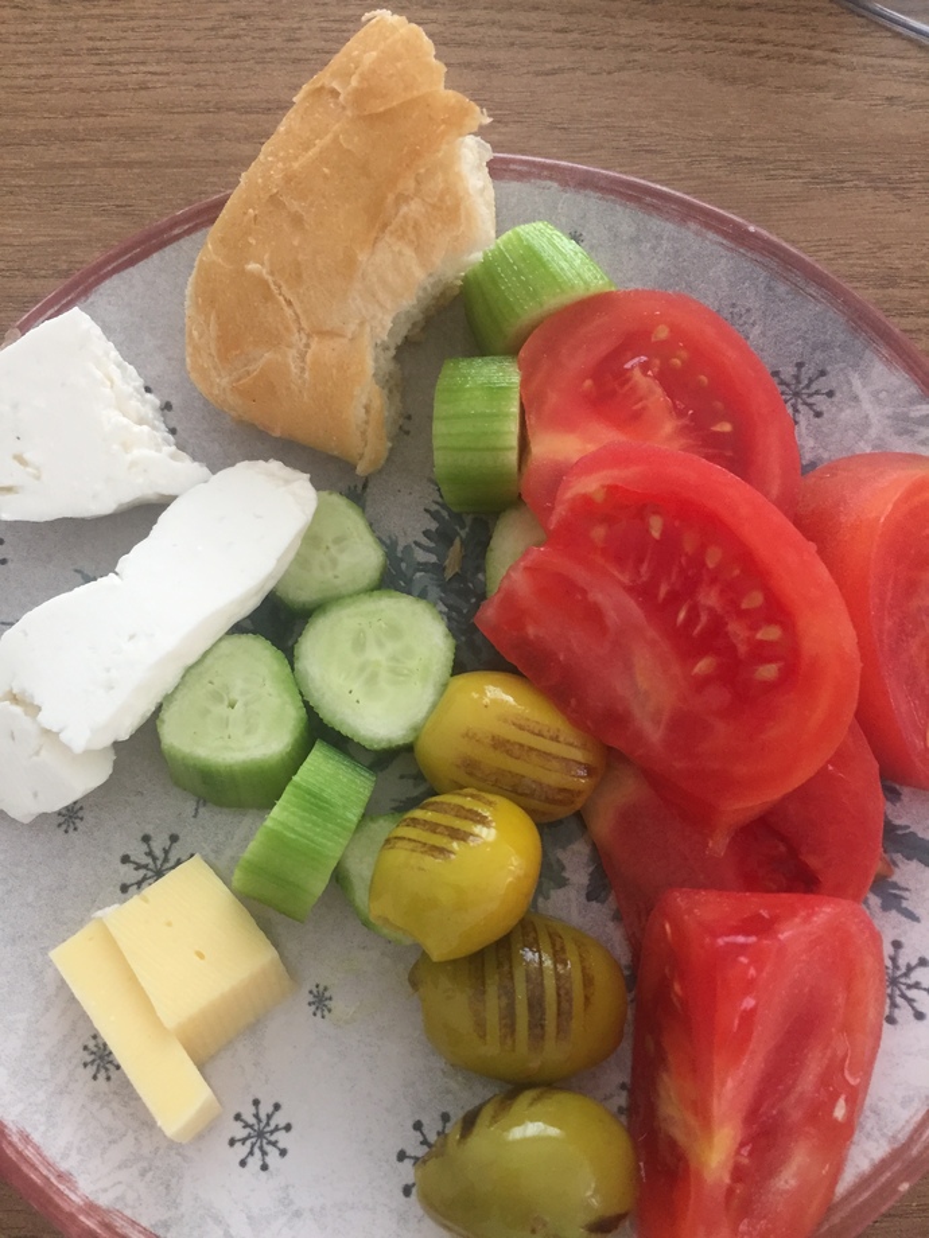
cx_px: 464
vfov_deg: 61.7
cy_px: 619
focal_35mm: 29
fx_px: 1038
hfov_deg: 48.2
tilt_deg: -73.6
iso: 160
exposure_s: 1/33
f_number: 2.2
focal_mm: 4.15
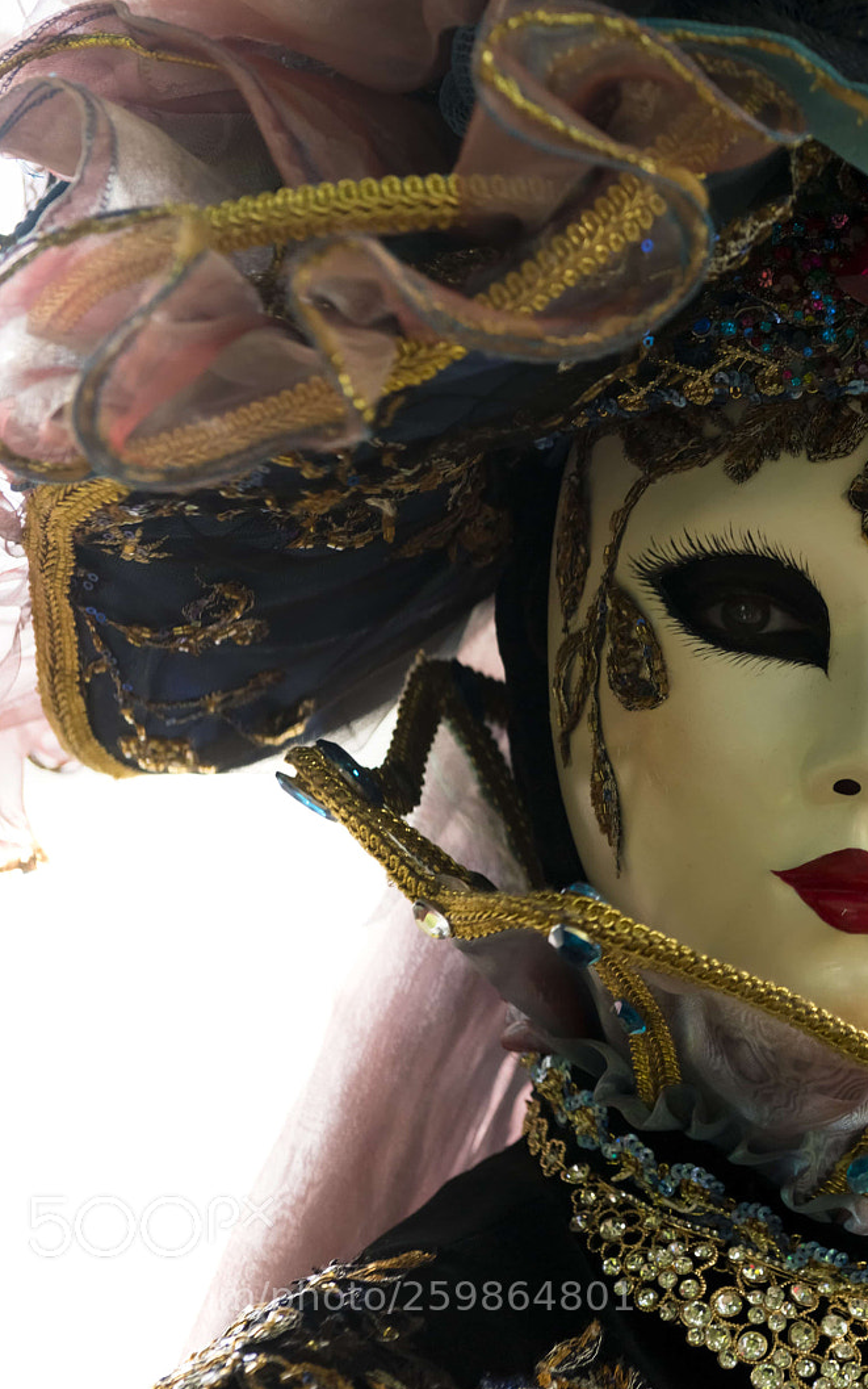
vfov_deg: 19.3
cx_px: 998
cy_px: 698
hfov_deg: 11.9
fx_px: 4086
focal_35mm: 108
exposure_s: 1/200
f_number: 5
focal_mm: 70
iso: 250
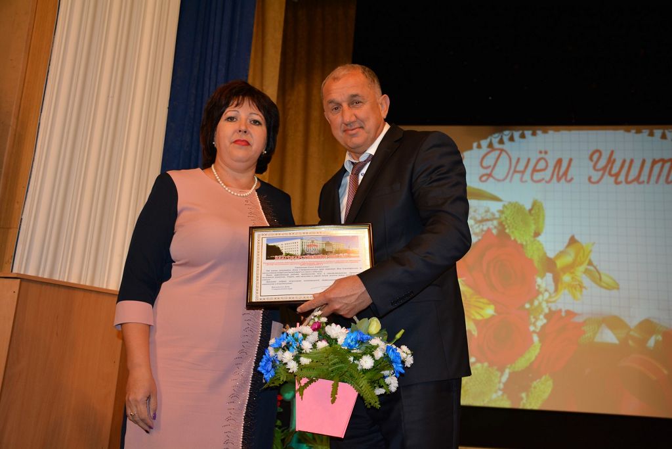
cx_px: 336
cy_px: 224
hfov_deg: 49.5
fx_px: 728
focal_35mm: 39
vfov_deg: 34.2
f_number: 3.8
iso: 450
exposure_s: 1/60
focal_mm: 26
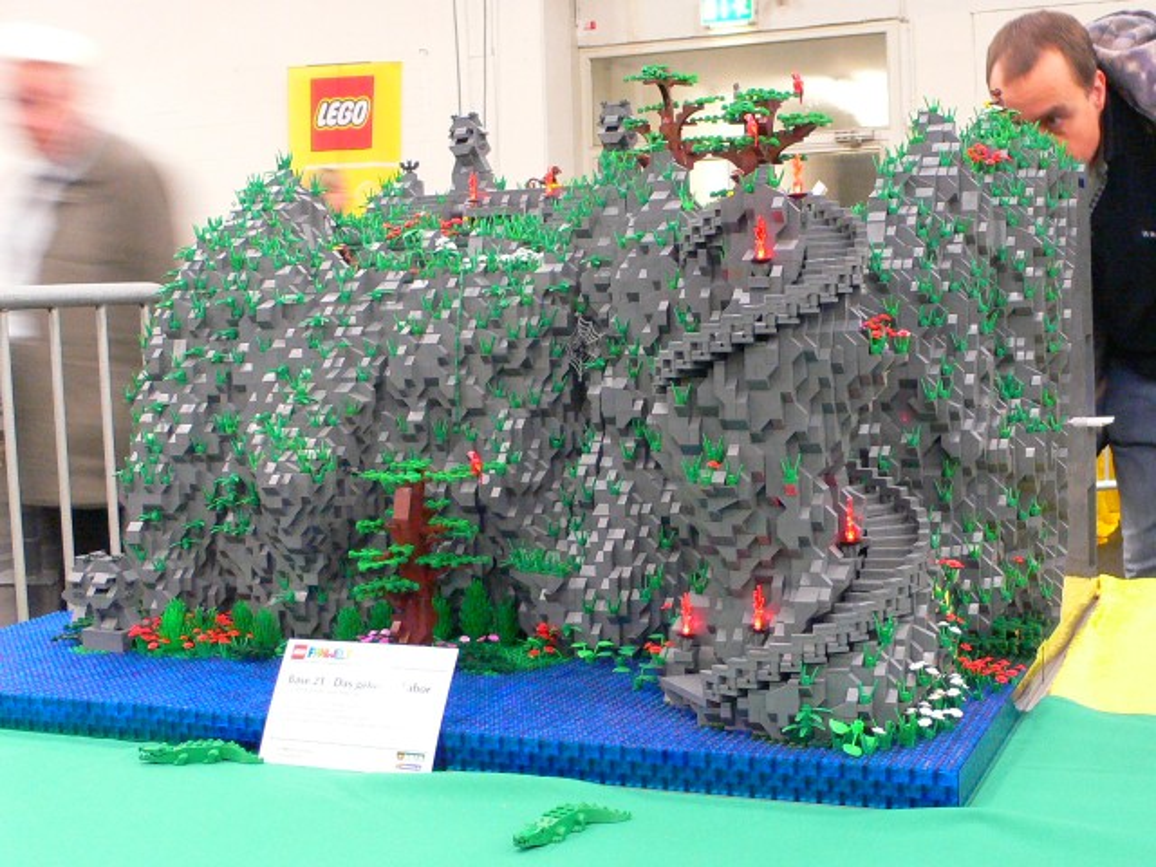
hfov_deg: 38.2
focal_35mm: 50
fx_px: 1670
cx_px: 578
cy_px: 434
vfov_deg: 29.1
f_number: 2.8
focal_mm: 6.7
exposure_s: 1/6
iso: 200
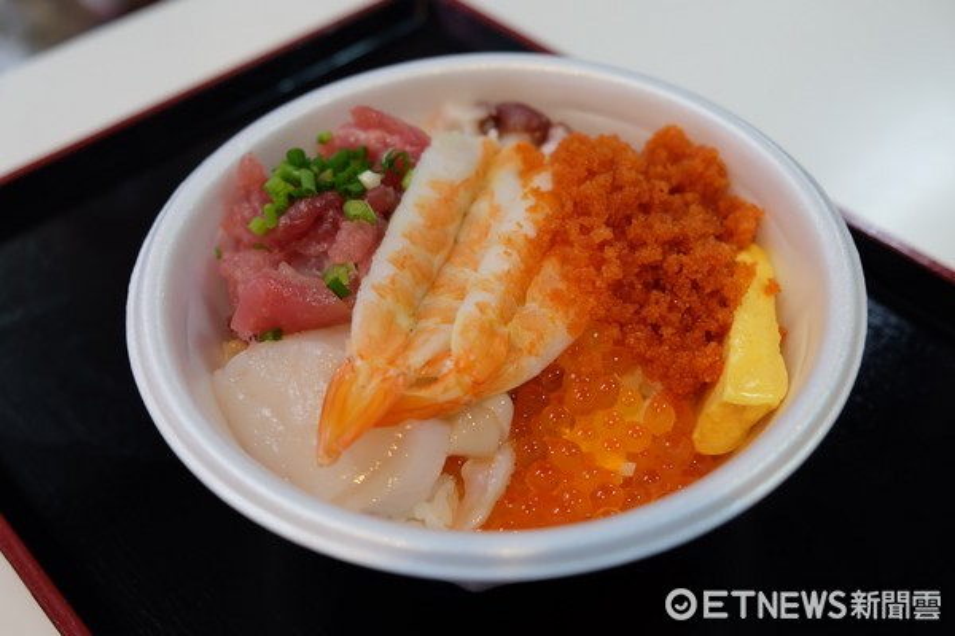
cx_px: 478
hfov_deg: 48.5
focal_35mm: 40
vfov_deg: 33.4
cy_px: 318
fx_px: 1061
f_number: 3.2
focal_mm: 26.5
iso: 400
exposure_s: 1/50
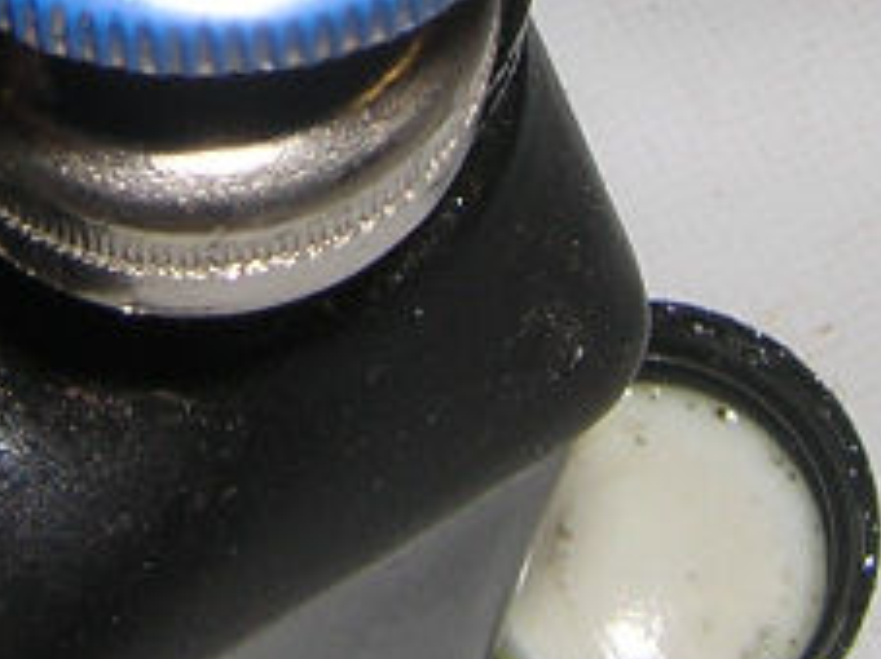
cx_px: 175
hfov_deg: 15.4
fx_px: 3231
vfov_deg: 11.3
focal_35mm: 127
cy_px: -236
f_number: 5.2
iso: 100
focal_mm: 4.7
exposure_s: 1/60.1
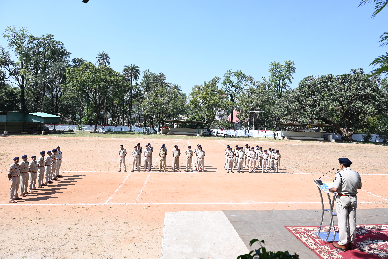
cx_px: 194
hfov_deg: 73.7
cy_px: 130
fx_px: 259
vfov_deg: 53.2
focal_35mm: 24
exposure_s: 1/200
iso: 100
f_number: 7.1
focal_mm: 24
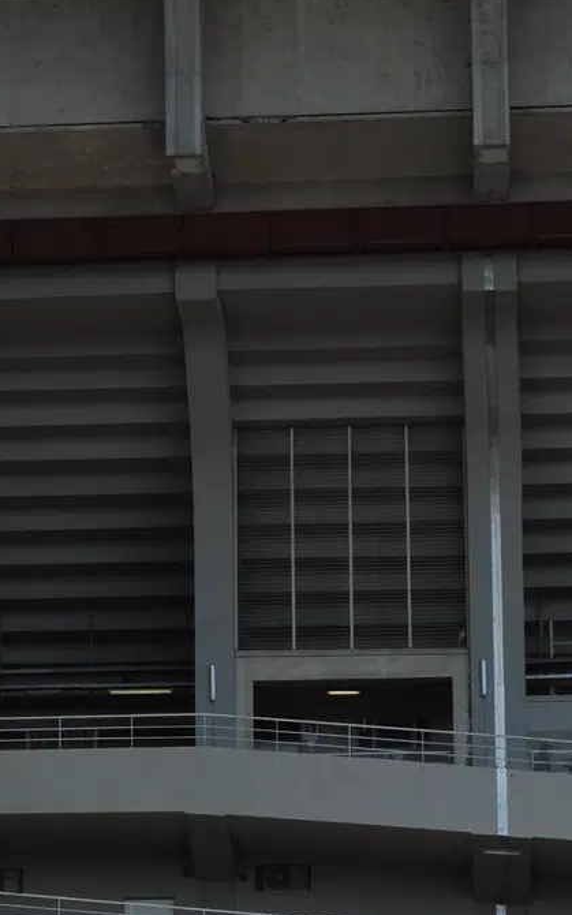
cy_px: 735
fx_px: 4597
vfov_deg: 11.3
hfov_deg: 7.1
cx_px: -176
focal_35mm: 184
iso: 100
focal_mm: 45
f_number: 8
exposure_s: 1/250
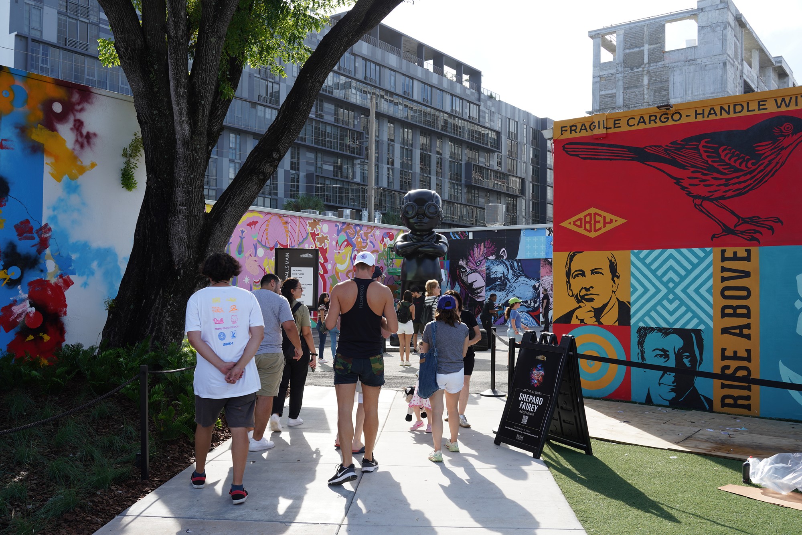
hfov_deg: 57.2
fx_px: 735
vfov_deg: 40.0
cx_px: 401
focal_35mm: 33
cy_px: 268
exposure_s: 1/100
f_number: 9
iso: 100
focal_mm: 33
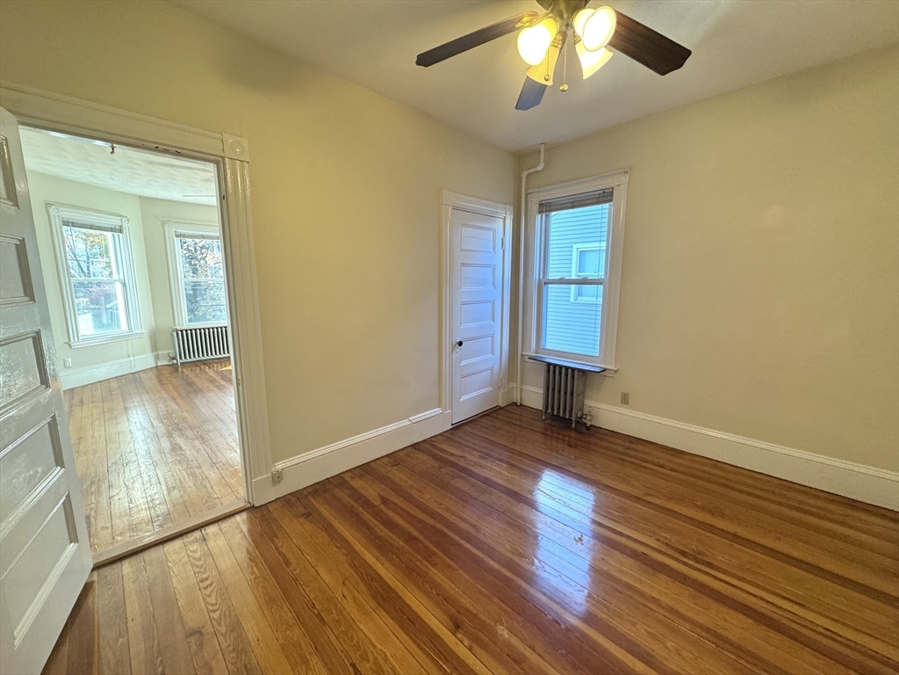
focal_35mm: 14
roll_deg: +0.0
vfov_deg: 85.7
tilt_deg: -8.8
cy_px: 338
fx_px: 364
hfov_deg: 102.1
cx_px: 450
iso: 200
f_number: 2.2
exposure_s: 1/120
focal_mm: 2.22
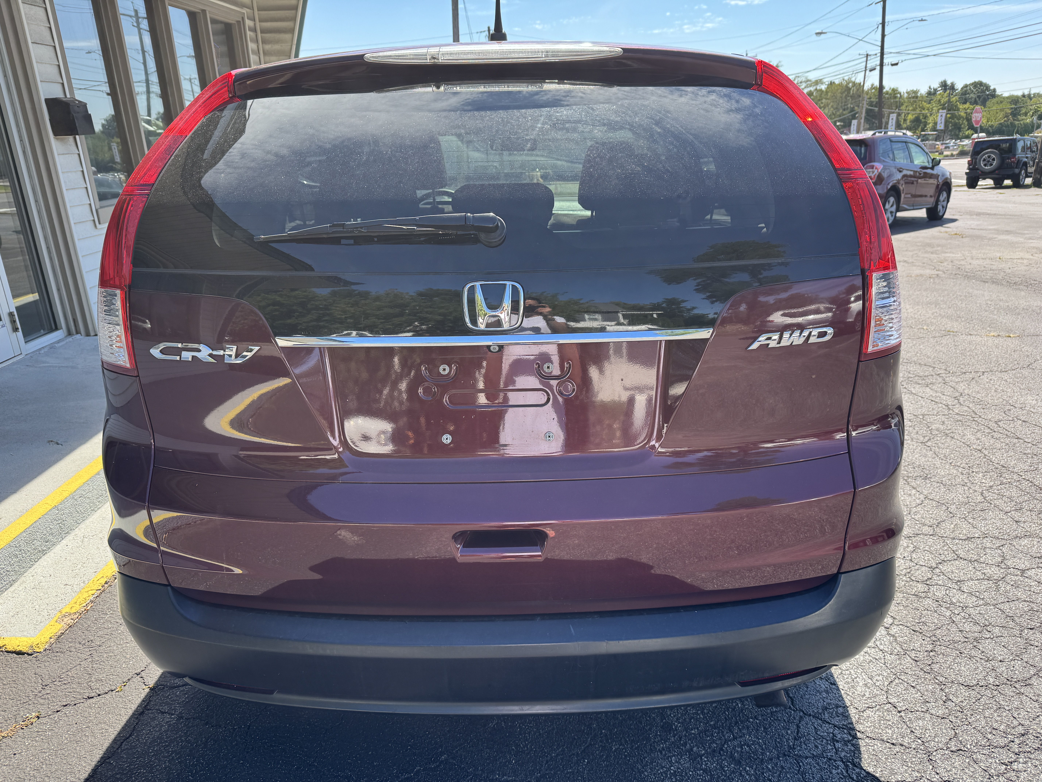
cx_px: 521
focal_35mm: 24
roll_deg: +0.8
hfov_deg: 71.6
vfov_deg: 56.8
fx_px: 722
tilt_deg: -21.4
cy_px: 391
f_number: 1.78
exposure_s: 1/792
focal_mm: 6.76
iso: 80
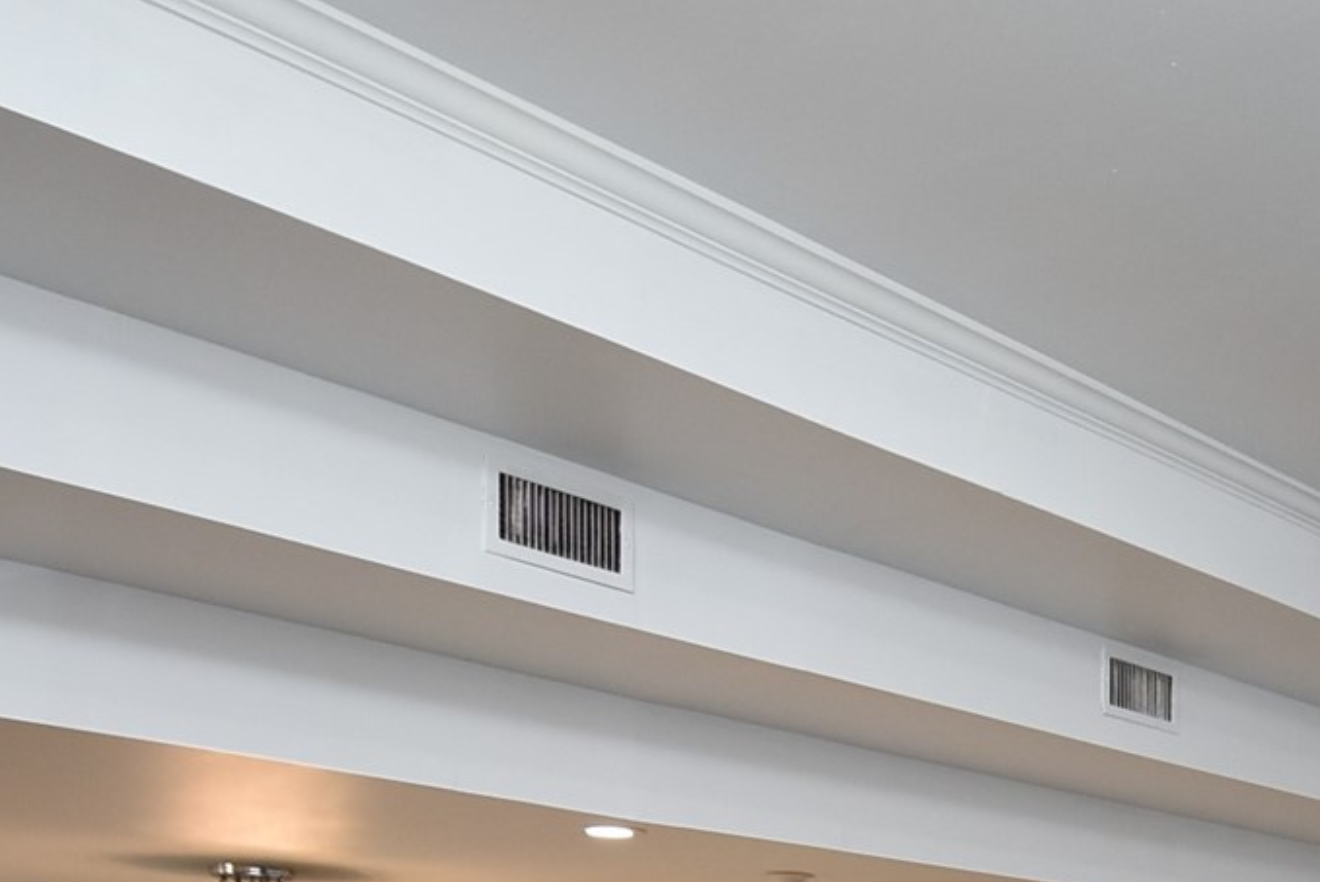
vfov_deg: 24.4
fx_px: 1761
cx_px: 1313
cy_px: 1159
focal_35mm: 48
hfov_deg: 36.9
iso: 500
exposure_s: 1/40
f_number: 4.5
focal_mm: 10
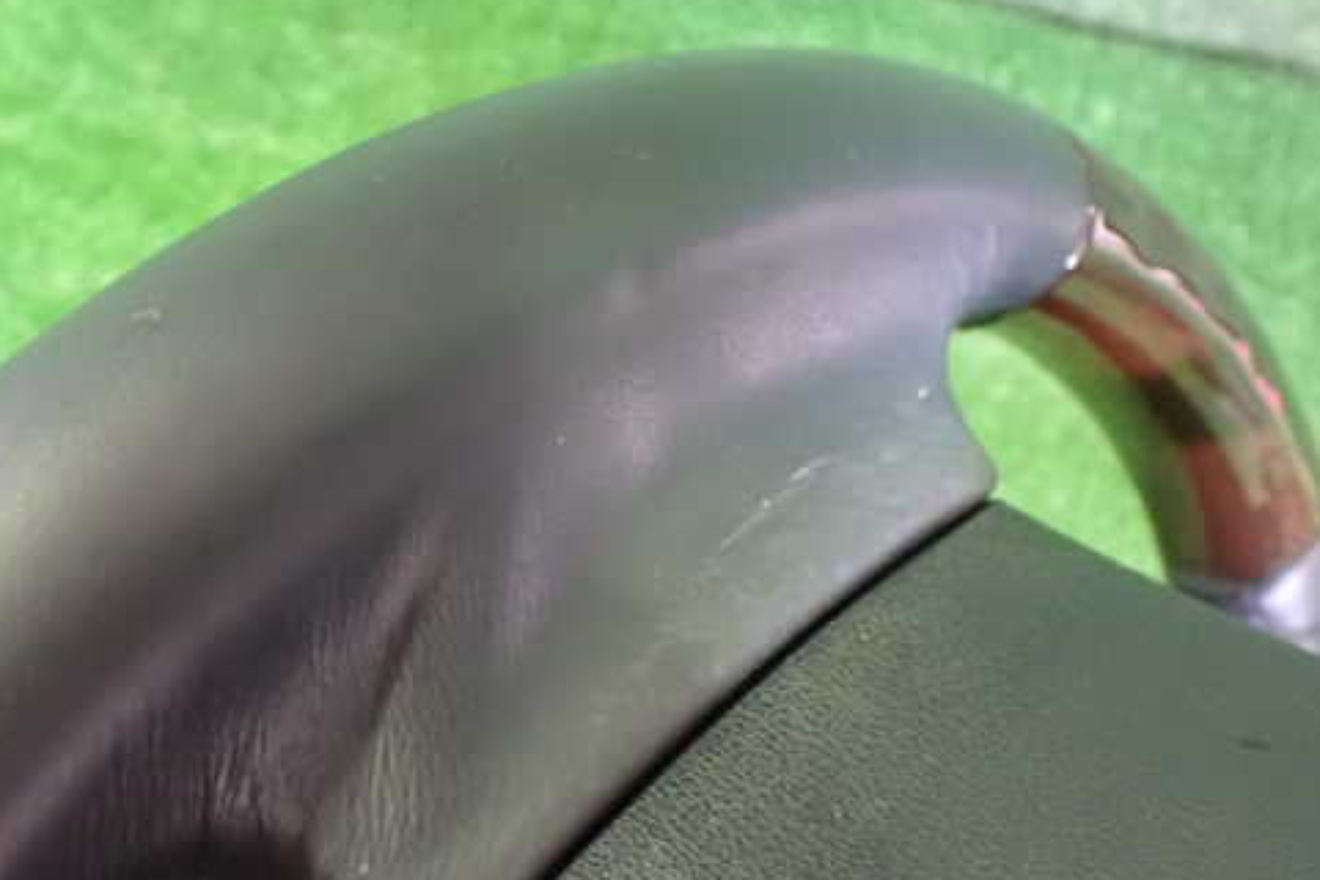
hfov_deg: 49.3
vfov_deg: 34.1
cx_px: 534
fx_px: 1430
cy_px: 514
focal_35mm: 39
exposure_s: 1/15
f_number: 2.3
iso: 1600
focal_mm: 5.4
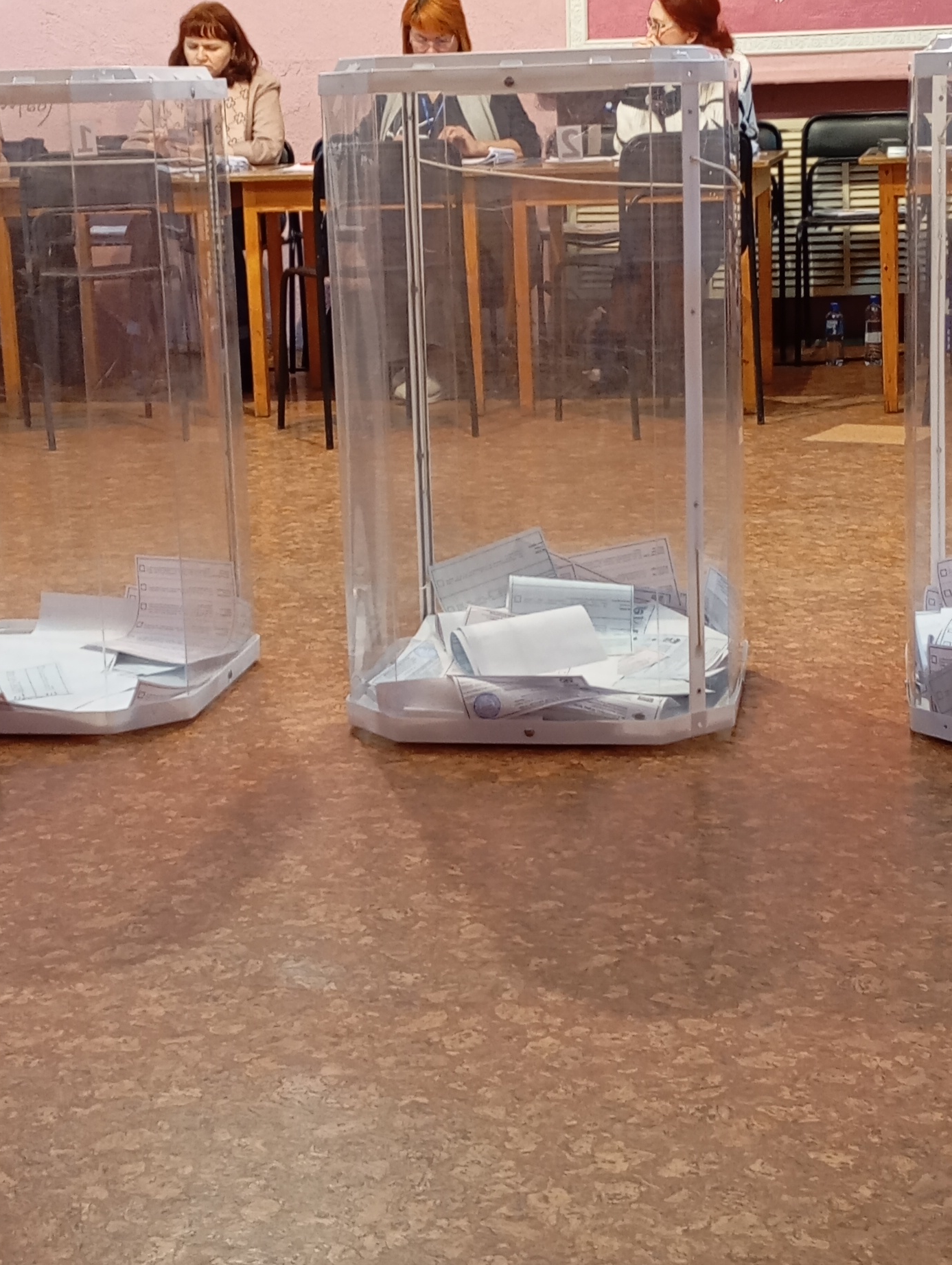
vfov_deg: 31.1
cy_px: 583
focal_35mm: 62
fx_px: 2268
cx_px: 485
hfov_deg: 23.7
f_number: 1.8
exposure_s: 1/33.3
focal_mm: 4.27
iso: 849
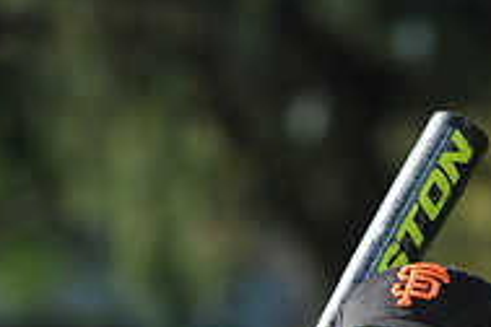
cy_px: 620
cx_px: 325
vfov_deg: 3.4
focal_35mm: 398
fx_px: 5428
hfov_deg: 5.2
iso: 200
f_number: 4
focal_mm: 130
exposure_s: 1/1250
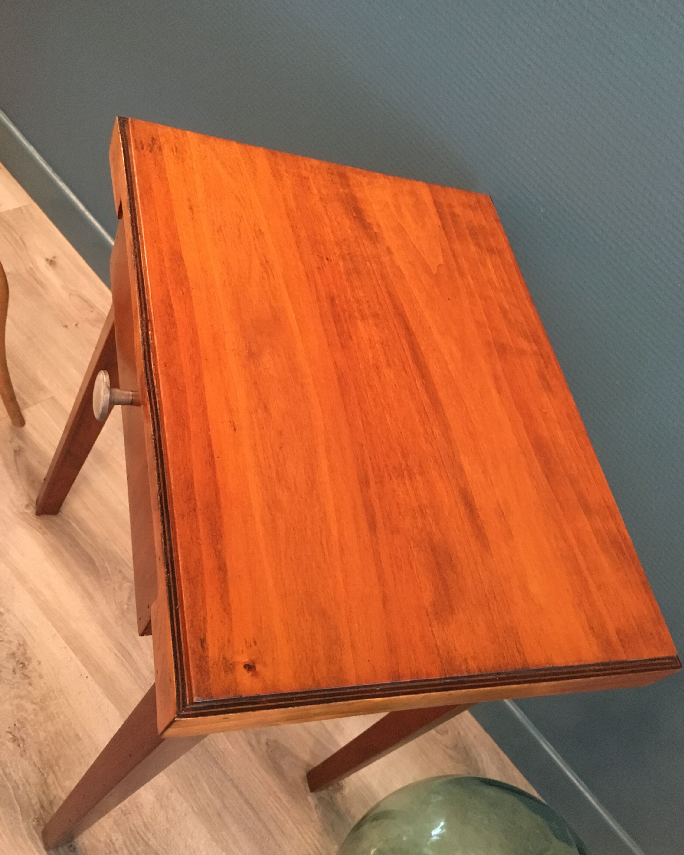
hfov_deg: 47.1
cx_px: 345
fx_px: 785
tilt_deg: -50.1
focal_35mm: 31
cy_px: 454
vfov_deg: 57.1
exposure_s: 1/17
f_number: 2.2
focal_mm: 4.15
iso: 200
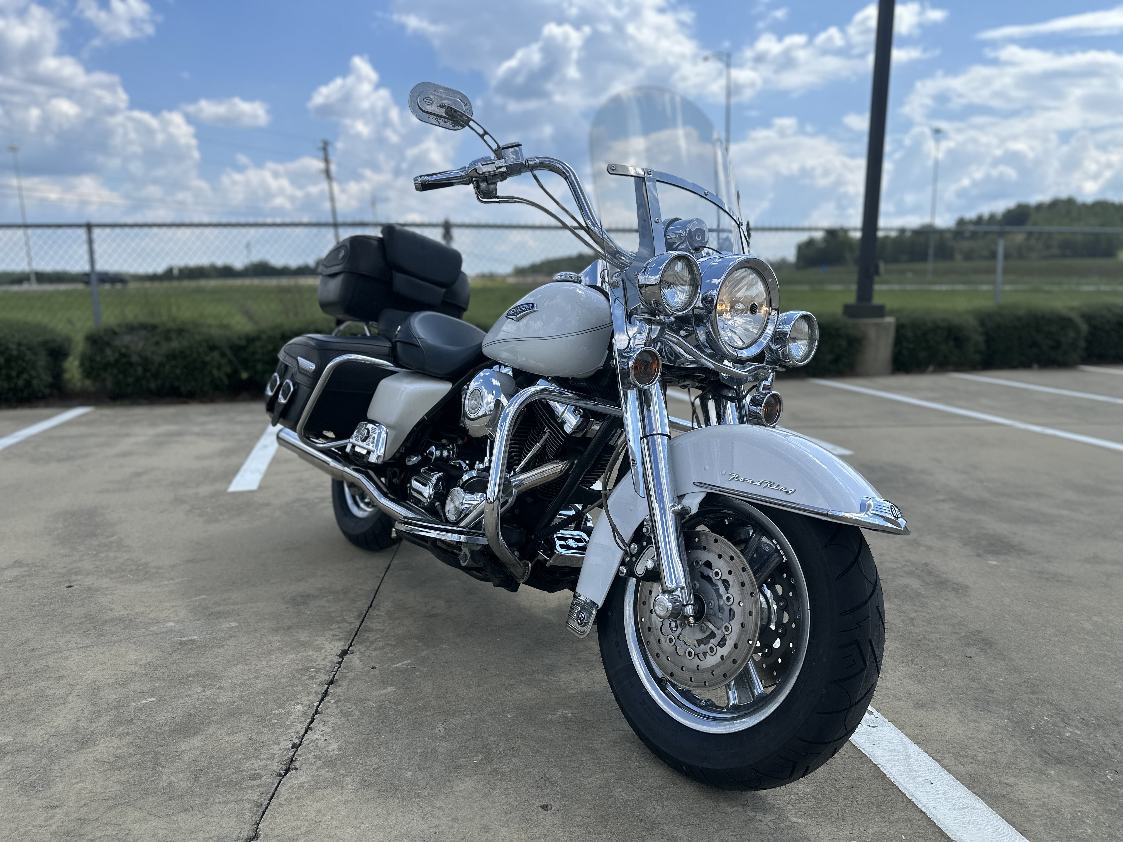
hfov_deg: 71.6
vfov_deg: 56.8
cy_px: 421
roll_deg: +0.3
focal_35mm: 24
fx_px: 779
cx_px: 562
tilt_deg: -9.3
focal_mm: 6.86
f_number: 1.78
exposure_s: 1/4016
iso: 80
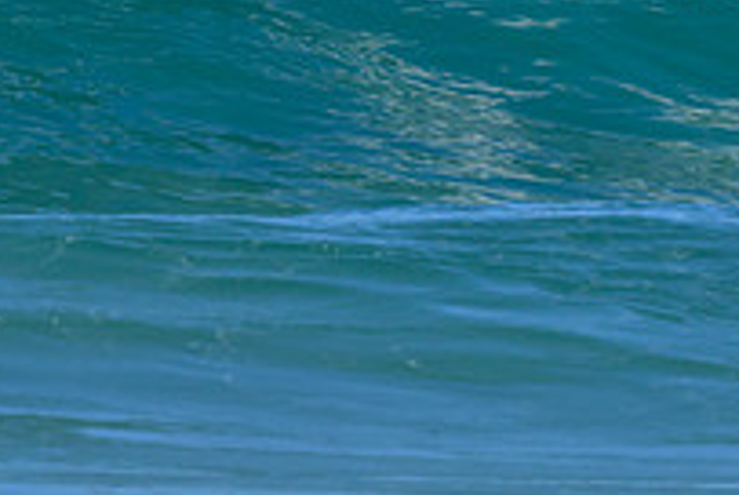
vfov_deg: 0.4
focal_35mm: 3145
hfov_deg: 0.7
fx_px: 64653
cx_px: 920
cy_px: 39
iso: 280
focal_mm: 800
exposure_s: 1/2000
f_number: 6.3
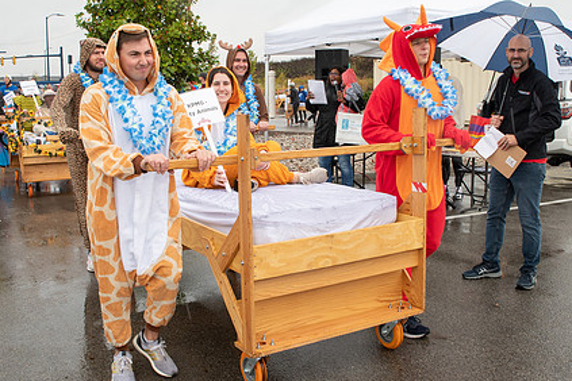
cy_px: 172
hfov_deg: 49.5
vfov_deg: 34.2
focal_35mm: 39
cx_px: 271
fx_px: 620
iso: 400
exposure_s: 1/200
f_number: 7.1
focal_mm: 24
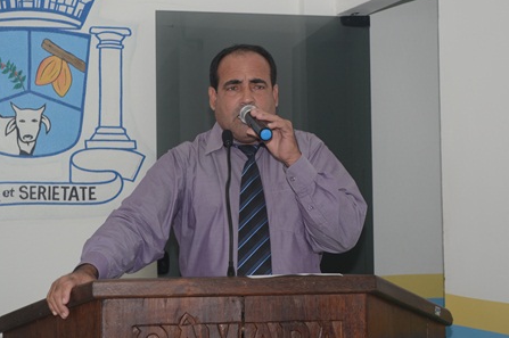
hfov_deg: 26.8
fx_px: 1067
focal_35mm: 76
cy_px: 156
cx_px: 229
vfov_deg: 18.0
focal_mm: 45
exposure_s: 1/30
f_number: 6.3
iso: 200
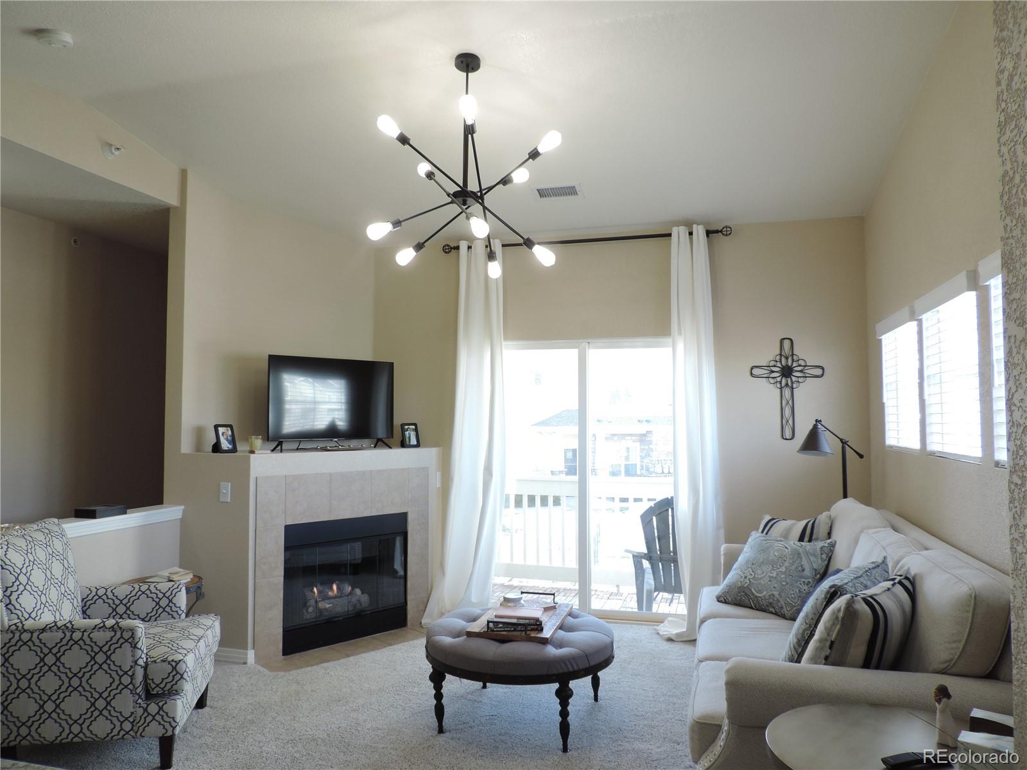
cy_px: 385
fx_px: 712
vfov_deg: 56.8
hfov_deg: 71.6
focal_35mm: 24
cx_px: 514
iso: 80
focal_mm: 4.3
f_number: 3
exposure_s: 1/30
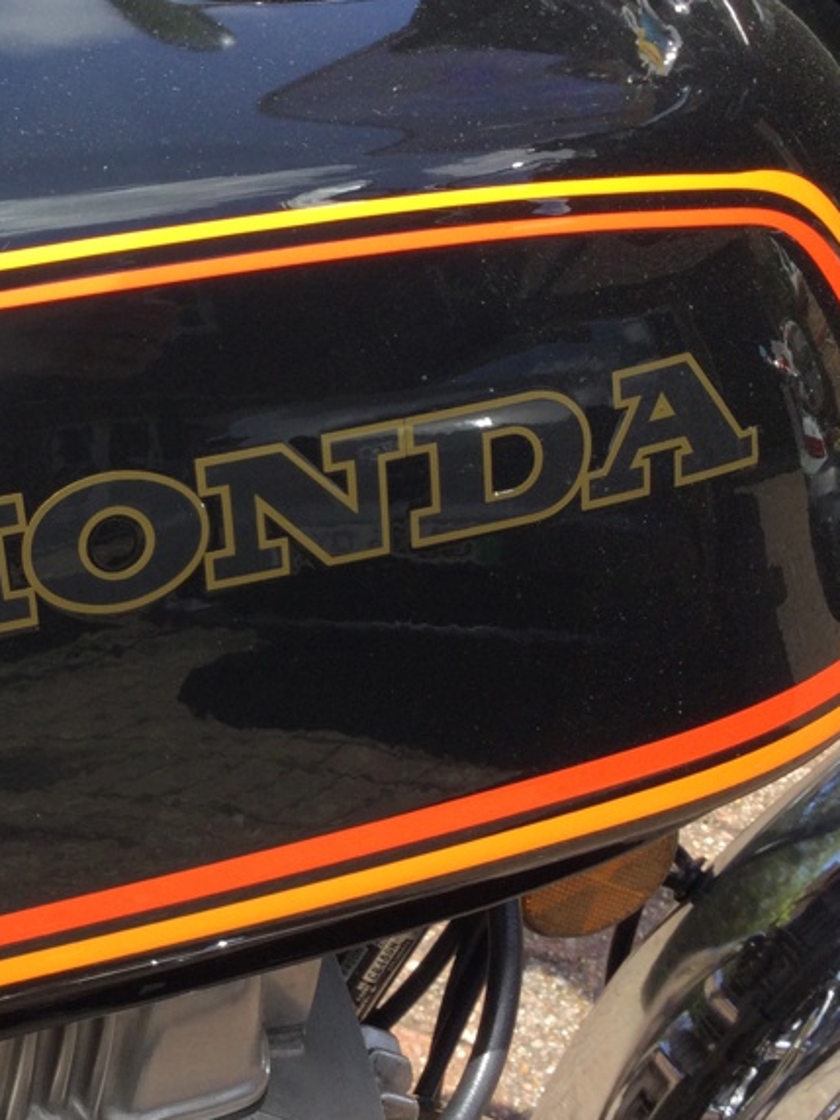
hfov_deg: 21.8
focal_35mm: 65
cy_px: 564
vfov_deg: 29.8
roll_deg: -1.7
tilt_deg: -32.5
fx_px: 2103
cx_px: -6
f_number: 2.4
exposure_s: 1/370
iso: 25
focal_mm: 3.3
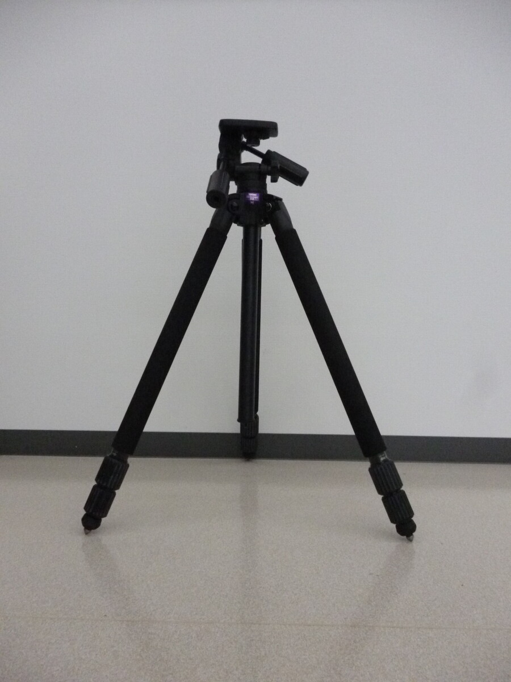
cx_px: 256
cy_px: 341
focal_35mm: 28
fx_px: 551
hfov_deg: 49.7
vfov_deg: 63.4
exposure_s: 1/400
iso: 800
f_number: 3.1
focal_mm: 5
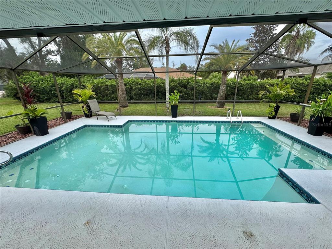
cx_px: 166
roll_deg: +1.5
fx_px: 134
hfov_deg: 102.1
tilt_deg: -16.1
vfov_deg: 85.7
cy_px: 124
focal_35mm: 14
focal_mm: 2.22
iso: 40
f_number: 2.2
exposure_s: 1/605
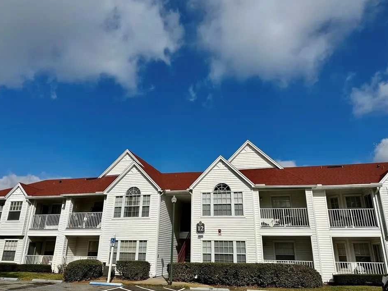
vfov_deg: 53.1
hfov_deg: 67.3
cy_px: 144
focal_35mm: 26
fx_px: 291
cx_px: 188
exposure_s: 1/13699
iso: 80
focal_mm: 6.86
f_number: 1.78
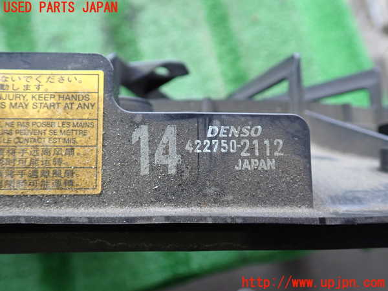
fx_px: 359
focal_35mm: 32
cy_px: 146
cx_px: 194
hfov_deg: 56.8
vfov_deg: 44.2
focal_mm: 5.79
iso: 200
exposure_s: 1/30
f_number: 2.4
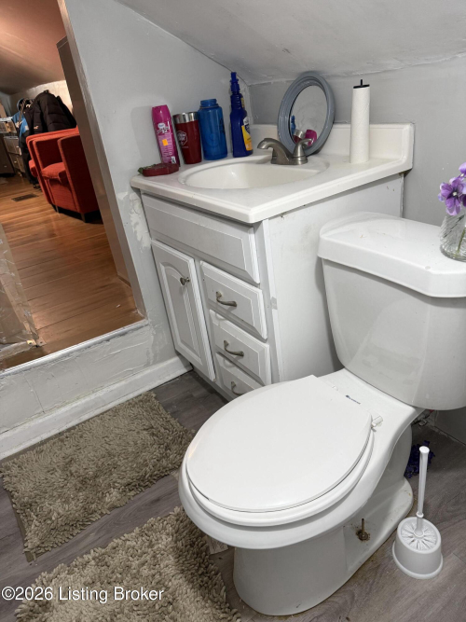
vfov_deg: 71.6
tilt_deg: -26.5
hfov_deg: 56.8
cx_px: 233
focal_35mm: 24
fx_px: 431
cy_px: 311
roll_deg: +7.7
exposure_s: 1/60
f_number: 1.78
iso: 200
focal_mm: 6.76
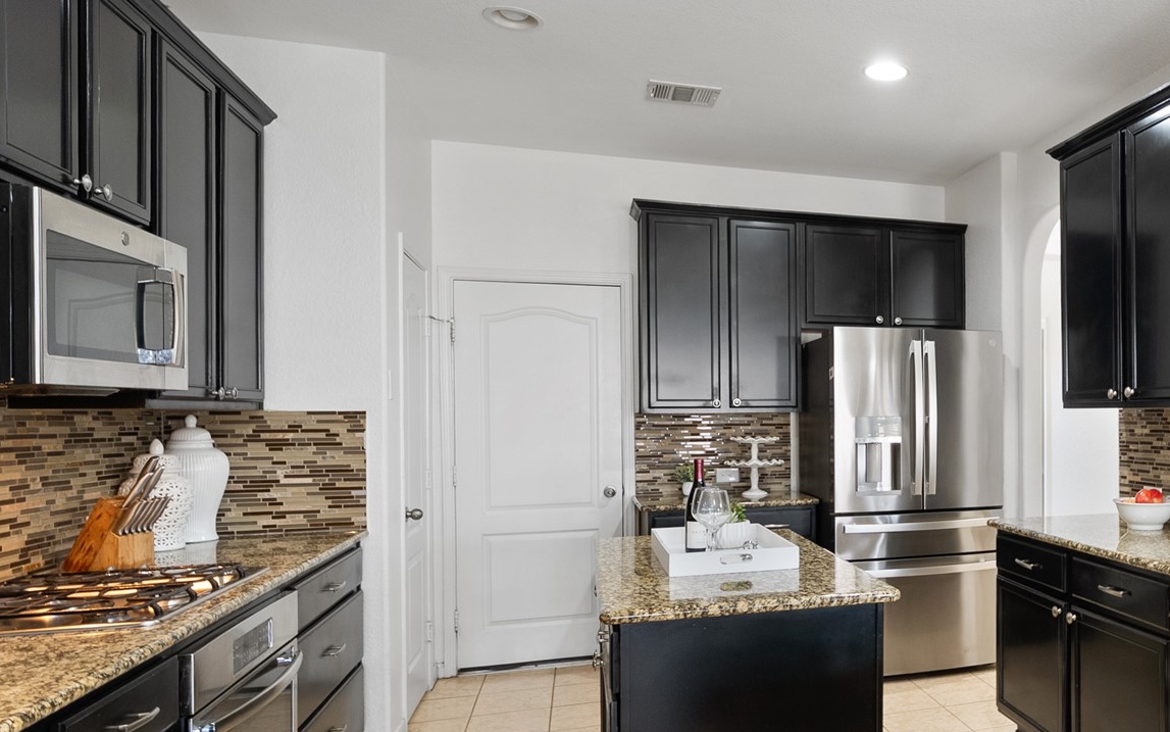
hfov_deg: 62.9
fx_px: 861
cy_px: 429
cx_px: 926
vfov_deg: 45.8
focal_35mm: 27
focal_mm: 14
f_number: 8
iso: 800
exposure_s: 1/3
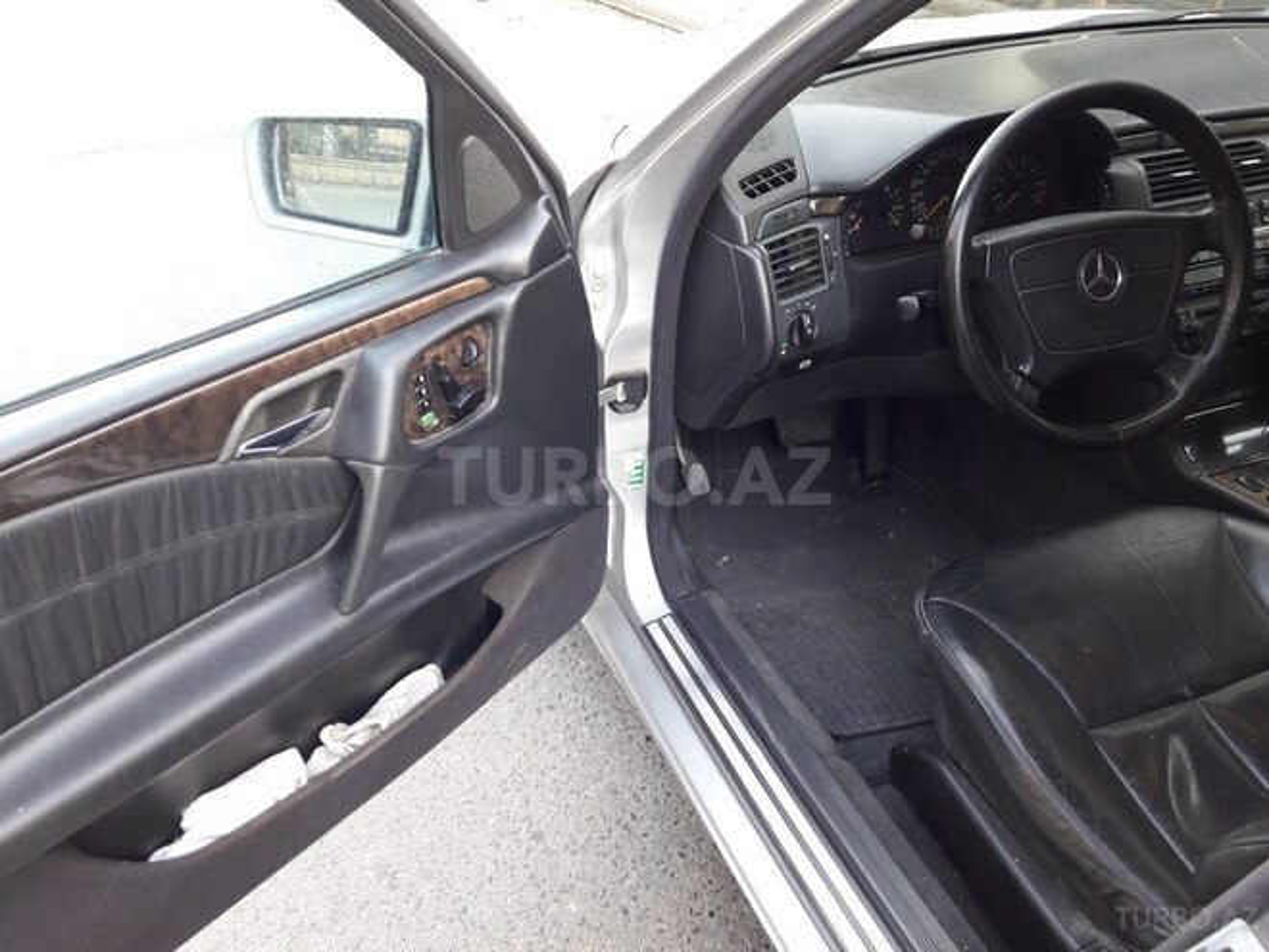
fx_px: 1026
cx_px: 634
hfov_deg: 63.4
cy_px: 476
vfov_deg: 49.7
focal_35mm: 28
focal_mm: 3.7
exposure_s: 1/33
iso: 64
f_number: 1.9
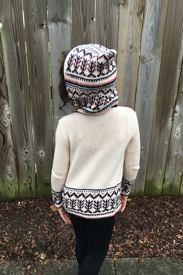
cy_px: 140
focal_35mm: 31
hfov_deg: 42.3
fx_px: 236
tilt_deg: -17.4
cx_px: 91
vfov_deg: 60.3
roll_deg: -0.2
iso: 32
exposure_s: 1/60
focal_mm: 4.15
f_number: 2.2
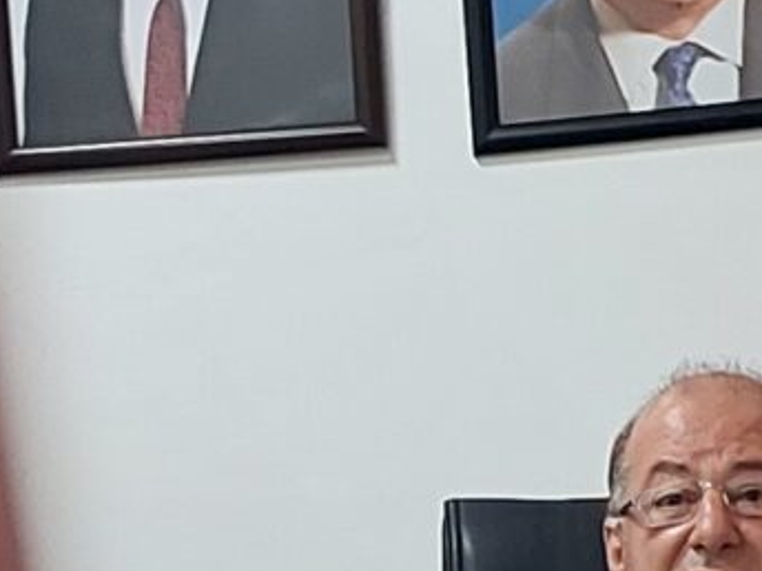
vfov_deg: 8.6
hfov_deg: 11.5
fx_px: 3764
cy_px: 702
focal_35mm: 171
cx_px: 233
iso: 250
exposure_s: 1/50
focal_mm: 5.06
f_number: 1.8
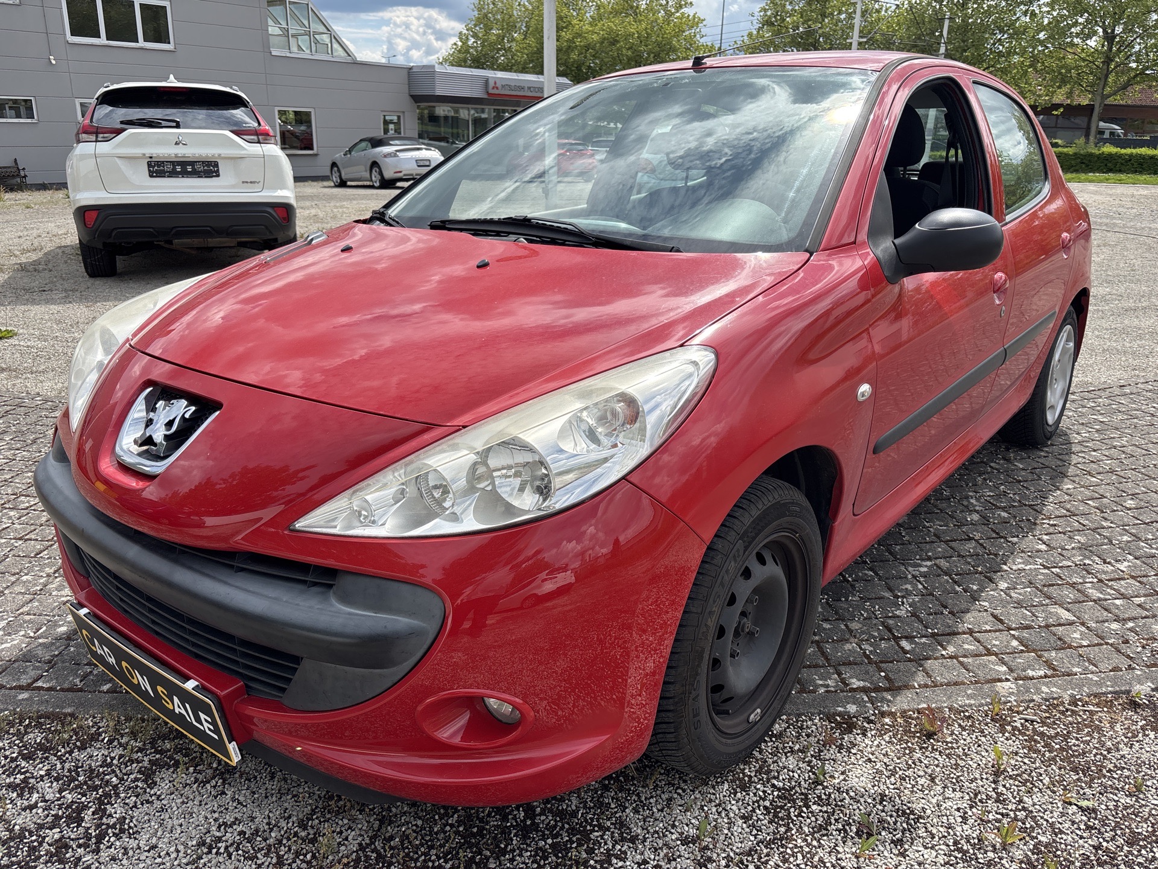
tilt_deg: -20.2
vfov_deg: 53.1
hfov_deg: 67.3
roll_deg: -1.5
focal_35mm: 26
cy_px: 434
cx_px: 579
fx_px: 870
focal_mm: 5.96
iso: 50
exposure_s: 1/2710
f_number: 1.6
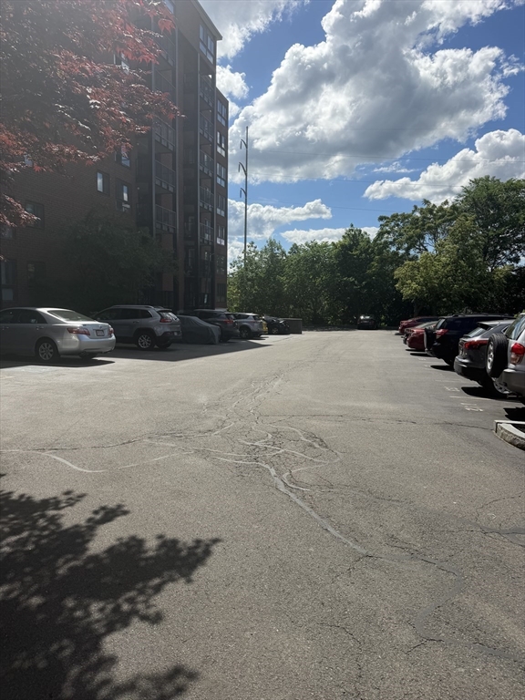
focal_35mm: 24
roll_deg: -1.5
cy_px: 350
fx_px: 485
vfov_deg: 71.6
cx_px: 262
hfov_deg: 56.8
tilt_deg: -5.9
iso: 80
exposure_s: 1/7353
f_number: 1.78
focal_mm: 6.76
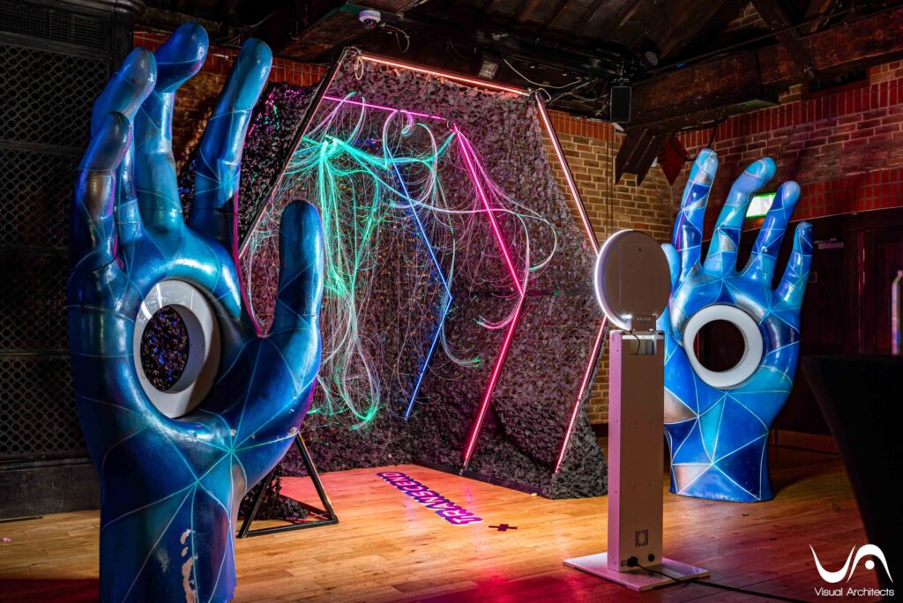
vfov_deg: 37.9
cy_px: 302
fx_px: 878
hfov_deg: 54.4
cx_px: 452
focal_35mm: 35
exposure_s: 1/5
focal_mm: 35
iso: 800
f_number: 6.3
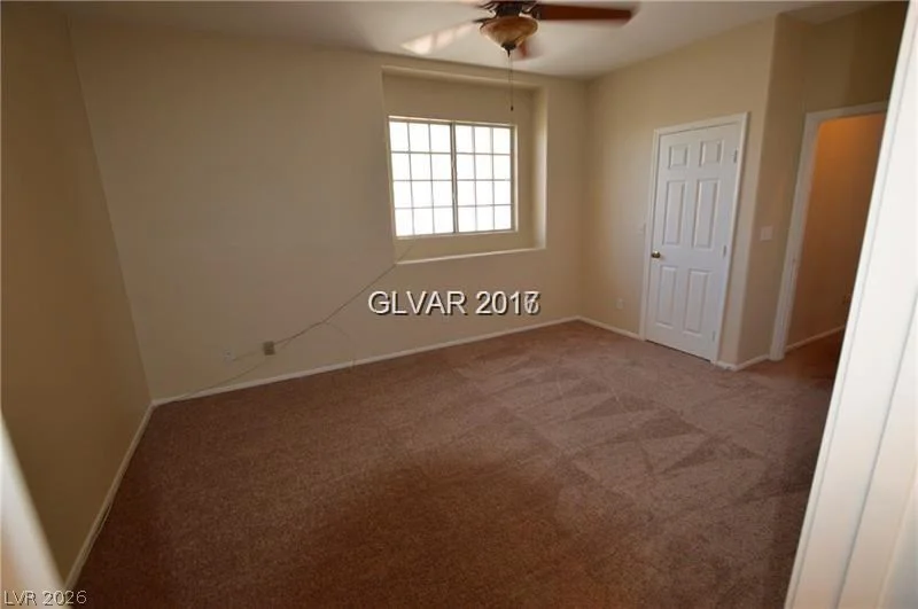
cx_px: 459
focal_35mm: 15
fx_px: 382
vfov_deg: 77.2
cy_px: 304
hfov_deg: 100.5
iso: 720
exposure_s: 1/60
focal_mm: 10
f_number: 3.5
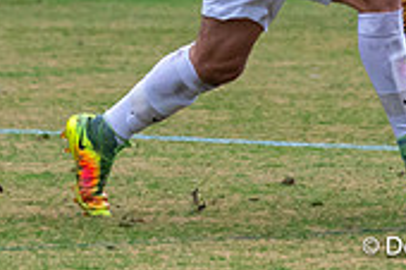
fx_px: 12945
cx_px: 437
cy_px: -139
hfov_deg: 1.8
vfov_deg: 1.2
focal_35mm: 1149
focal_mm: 244
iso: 3200
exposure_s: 1/1000
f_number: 5.6
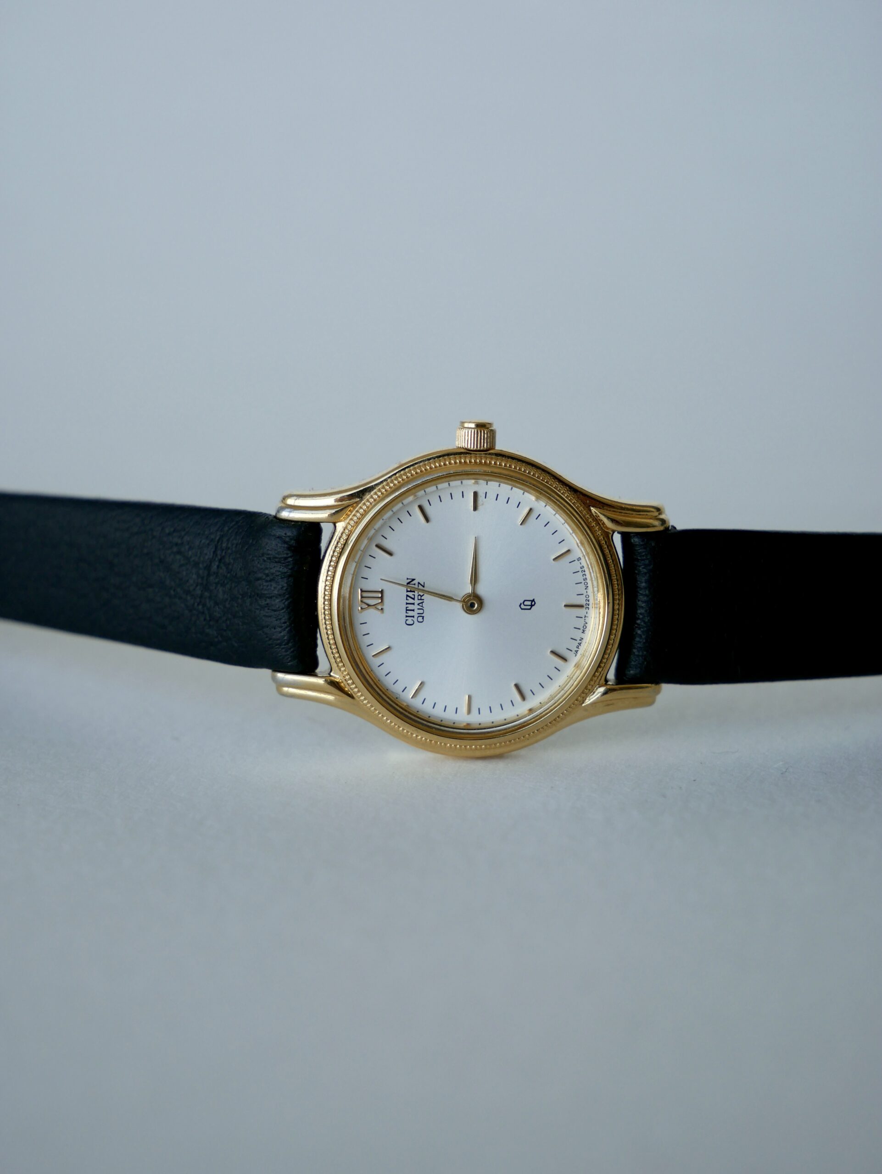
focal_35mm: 88
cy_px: 587
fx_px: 2988
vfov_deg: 22.2
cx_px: 441
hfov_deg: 16.8
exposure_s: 1/125
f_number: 5.6
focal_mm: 44
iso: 200
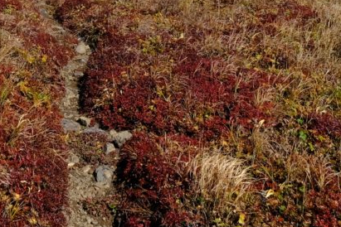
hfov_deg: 34.1
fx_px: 540
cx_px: 74
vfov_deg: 19.6
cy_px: -143
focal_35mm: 57
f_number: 8
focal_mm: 10
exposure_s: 1/350
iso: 160
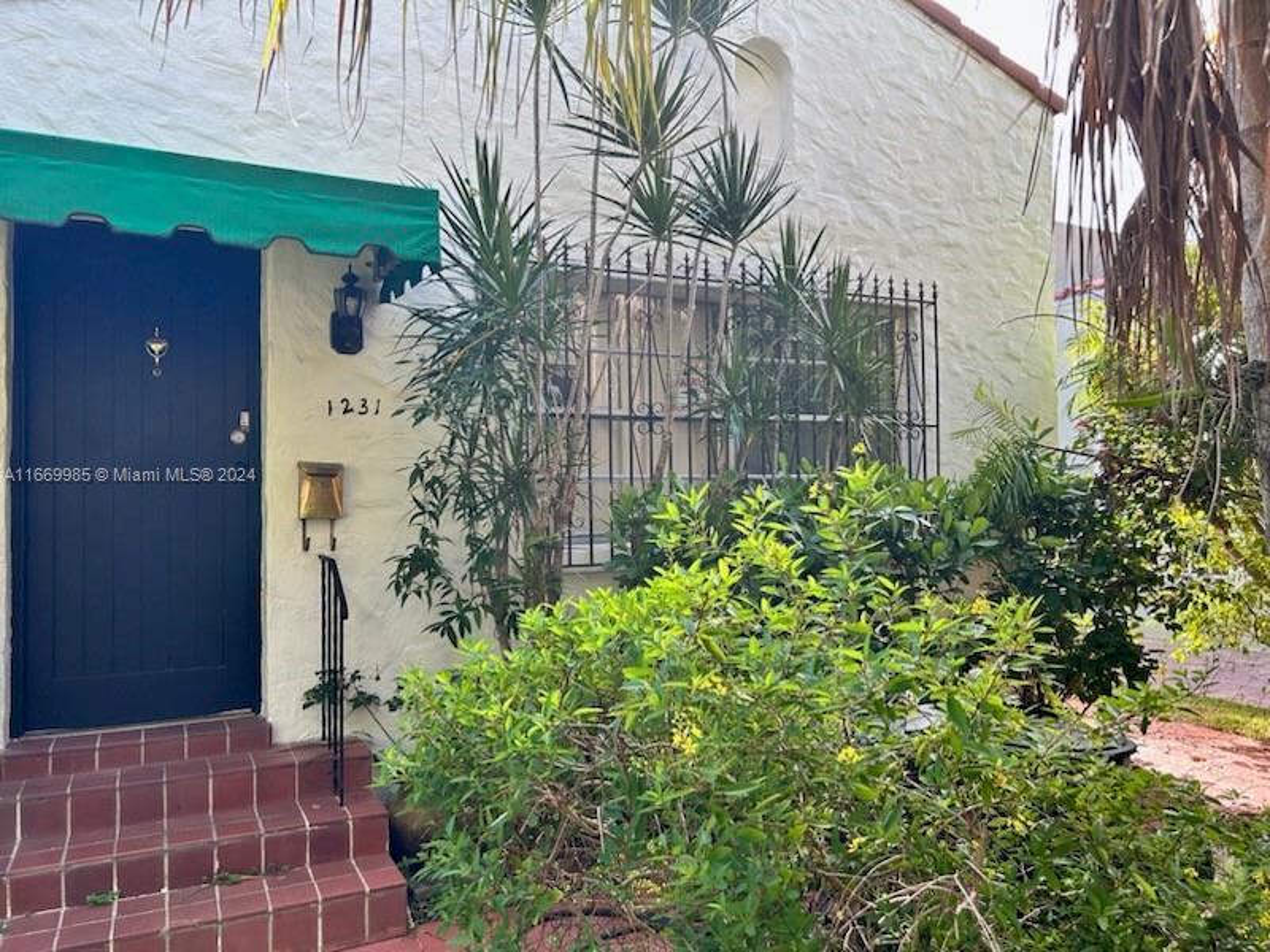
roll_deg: +1.3
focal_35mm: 26
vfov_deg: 53.1
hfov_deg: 67.3
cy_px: 476
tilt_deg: +0.4
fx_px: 954
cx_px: 635
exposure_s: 1/327
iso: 50
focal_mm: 5.7
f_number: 1.5
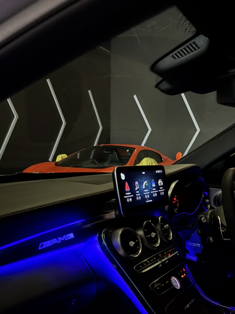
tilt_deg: -10.7
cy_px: 229
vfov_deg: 45.4
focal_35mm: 40
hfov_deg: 35.2
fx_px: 362
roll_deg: -2.6
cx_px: 177
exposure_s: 1/15
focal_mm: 5.96
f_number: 1.6
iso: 2500
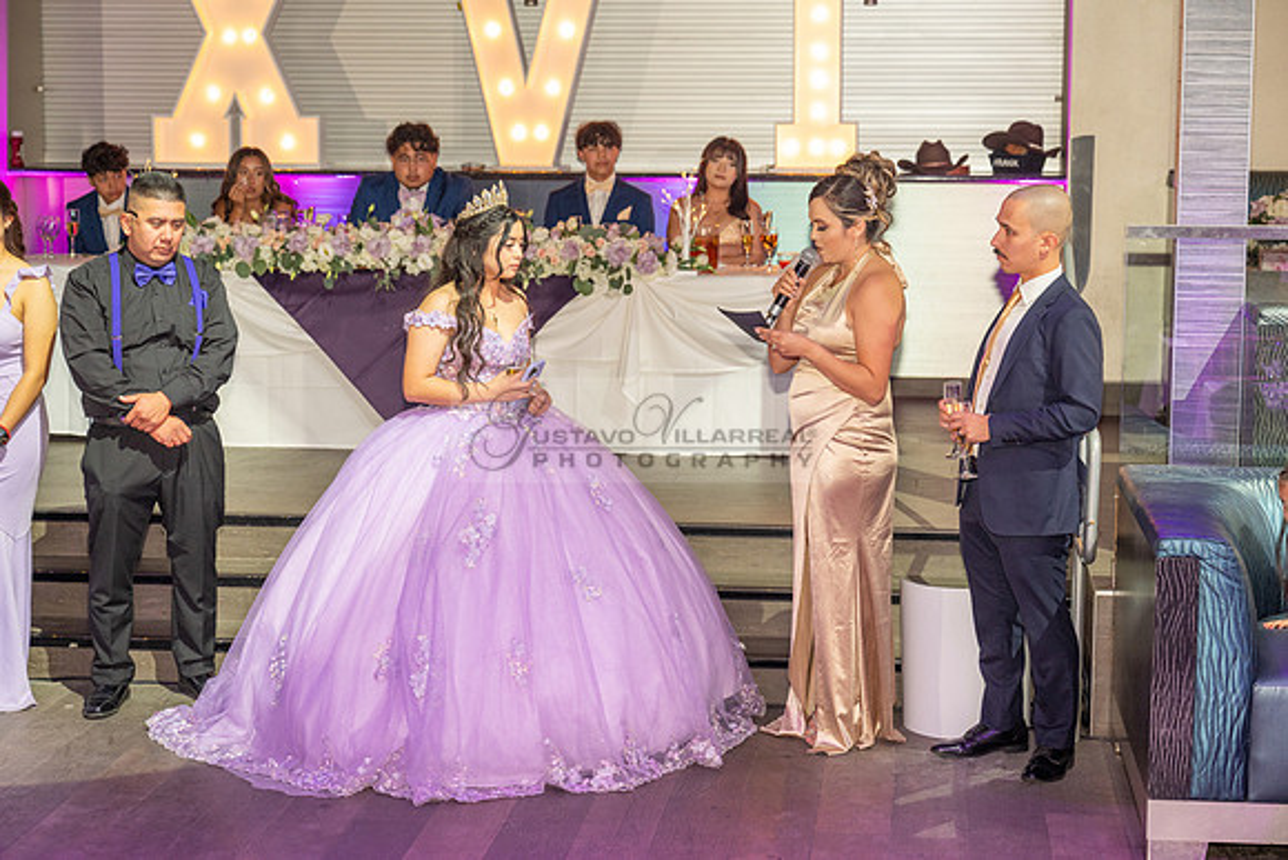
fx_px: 2505
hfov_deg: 28.8
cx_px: 644
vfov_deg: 19.5
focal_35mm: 70
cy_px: 430
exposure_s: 1/125
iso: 1000
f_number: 4
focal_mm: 70
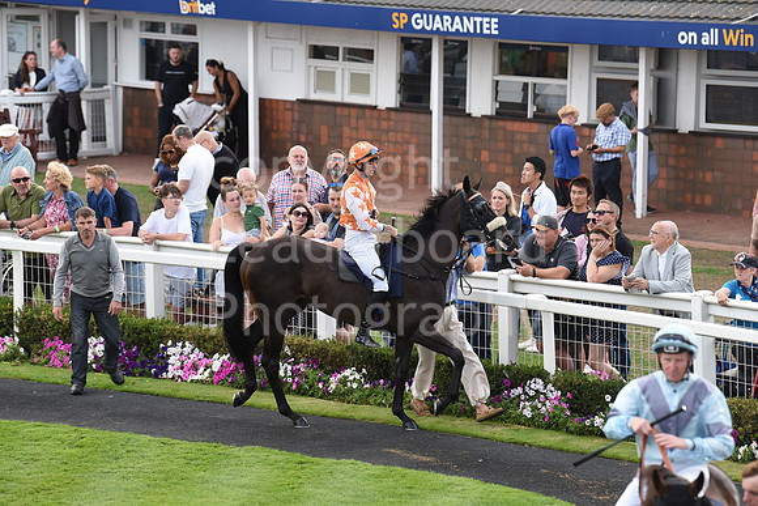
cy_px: 253
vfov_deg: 7.9
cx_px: 379
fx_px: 3685
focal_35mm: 175
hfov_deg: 11.7
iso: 640
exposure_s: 1/1250
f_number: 4.5
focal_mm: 175
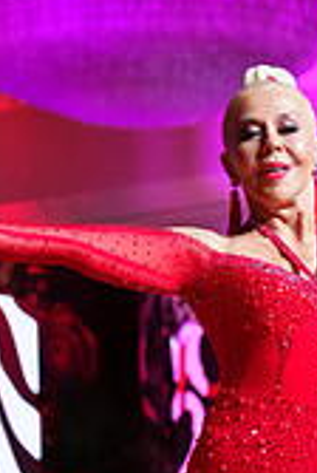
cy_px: 649
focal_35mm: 284
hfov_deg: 4.8
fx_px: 3735
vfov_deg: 7.2
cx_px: 449
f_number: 4
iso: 3200
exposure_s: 1/250
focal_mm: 82
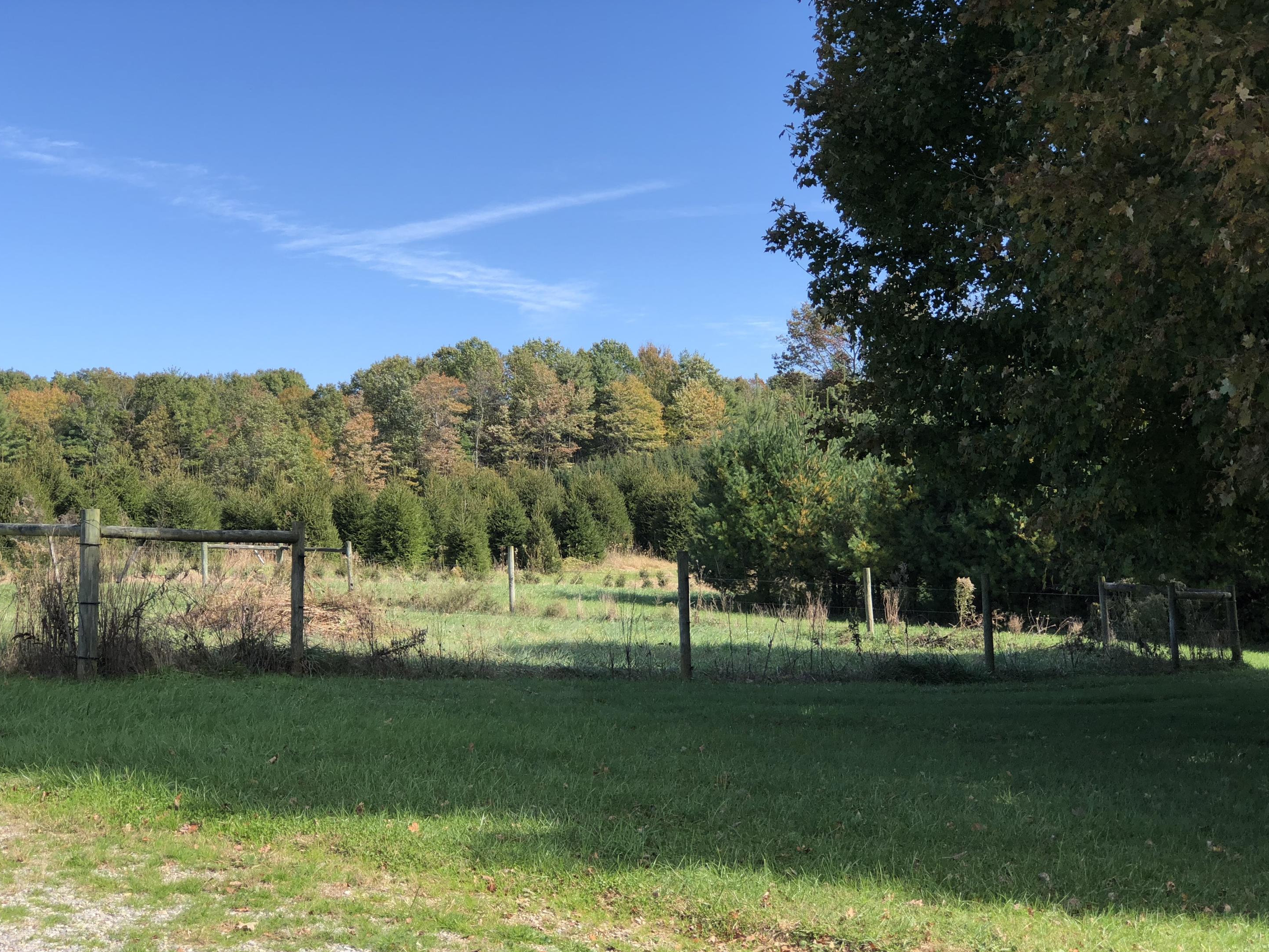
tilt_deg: +1.5
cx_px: 647
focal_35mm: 59
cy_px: 491
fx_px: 2163
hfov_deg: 32.7
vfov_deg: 24.8
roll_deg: +2.3
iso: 20
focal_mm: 6.6
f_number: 2.8
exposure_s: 1/343
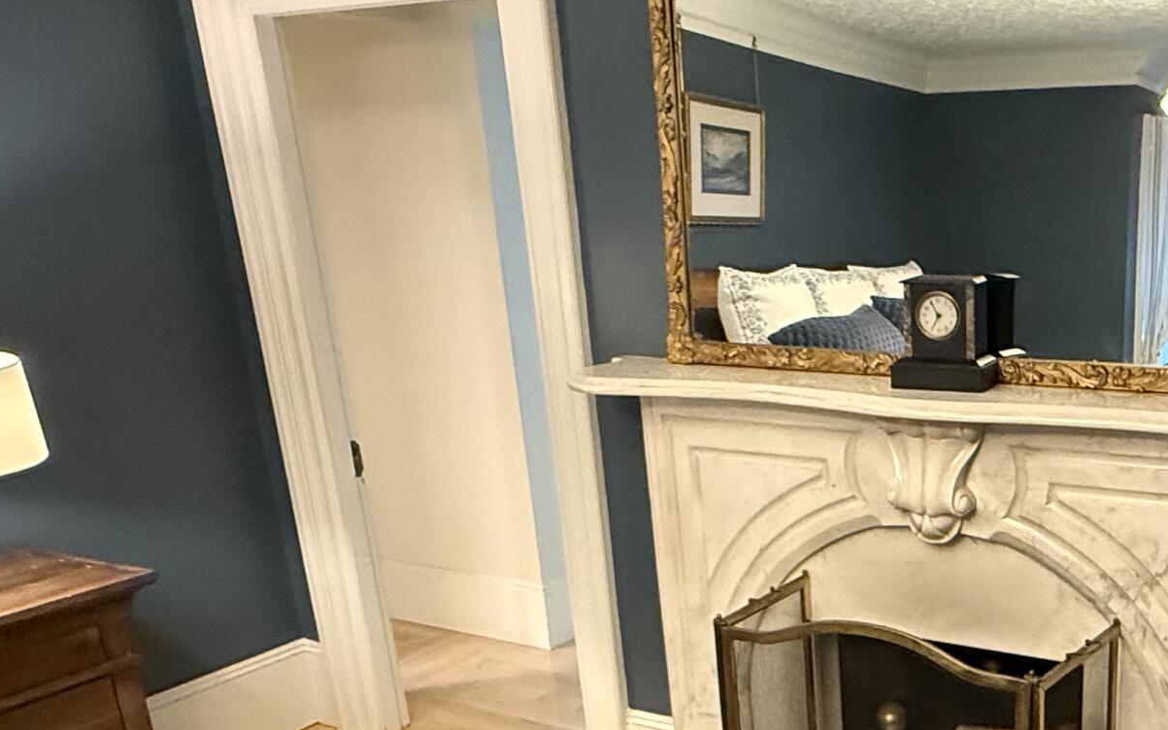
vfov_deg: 33.6
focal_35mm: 37
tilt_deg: -17.9
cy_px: 566
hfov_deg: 49.1
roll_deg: +0.8
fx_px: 1178
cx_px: 966
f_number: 2.2
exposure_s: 1/60
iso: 1000
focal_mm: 2.22
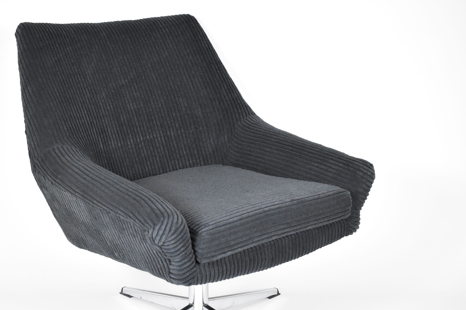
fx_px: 725
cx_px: 186
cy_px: 191
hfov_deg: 35.5
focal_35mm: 56
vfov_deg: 24.1
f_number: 4.2
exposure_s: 1/125
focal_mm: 30
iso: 2800
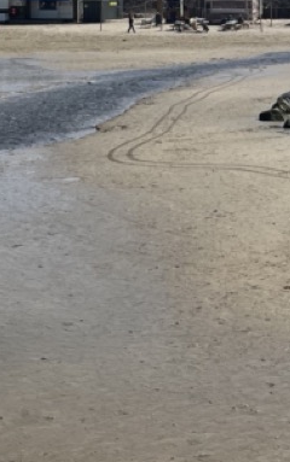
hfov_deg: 13.5
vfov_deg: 22.0
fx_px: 1161
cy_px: 47
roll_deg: +0.0
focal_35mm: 92
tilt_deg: -2.0
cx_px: 413
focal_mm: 5.1
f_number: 1.6
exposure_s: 1/9091
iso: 50
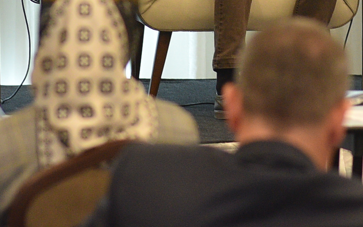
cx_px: 300
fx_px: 3829
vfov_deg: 3.4
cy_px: -292
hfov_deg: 5.4
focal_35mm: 387
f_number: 3.2
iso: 1250
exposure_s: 1/160
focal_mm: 85
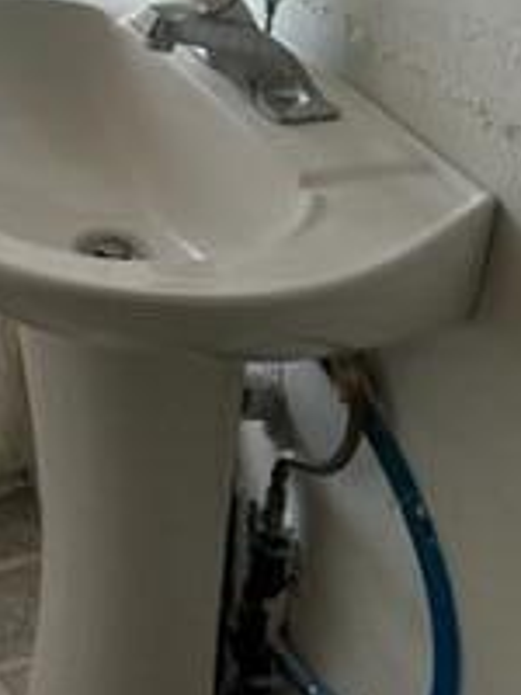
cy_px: -70
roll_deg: +0.3
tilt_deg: -21.0
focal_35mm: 83
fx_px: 1666
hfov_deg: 16.7
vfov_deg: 22.3
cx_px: -174
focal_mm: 5.7
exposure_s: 1/121
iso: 40
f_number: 1.5
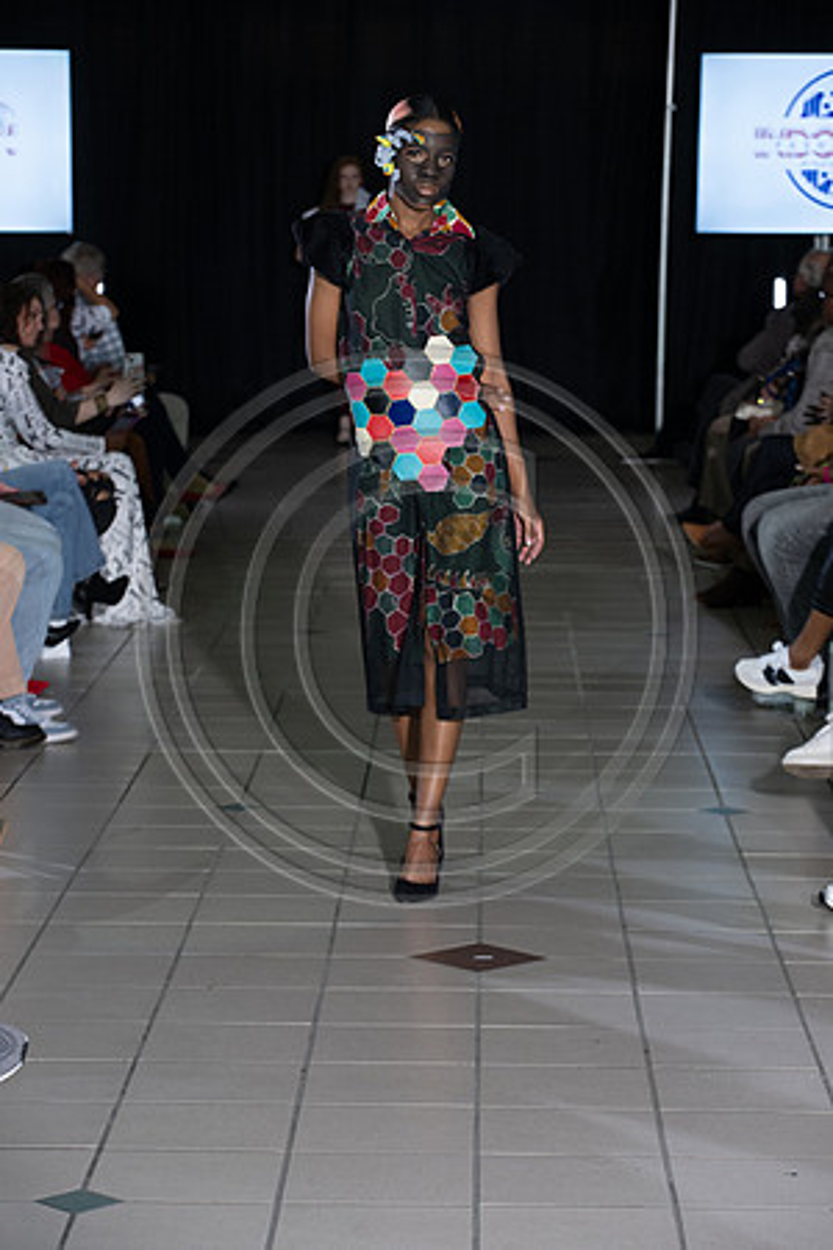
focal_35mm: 105
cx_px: 416
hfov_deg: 13.0
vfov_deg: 19.5
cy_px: 625
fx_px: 3644
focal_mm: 105
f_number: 5.6
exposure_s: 1/160
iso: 1250
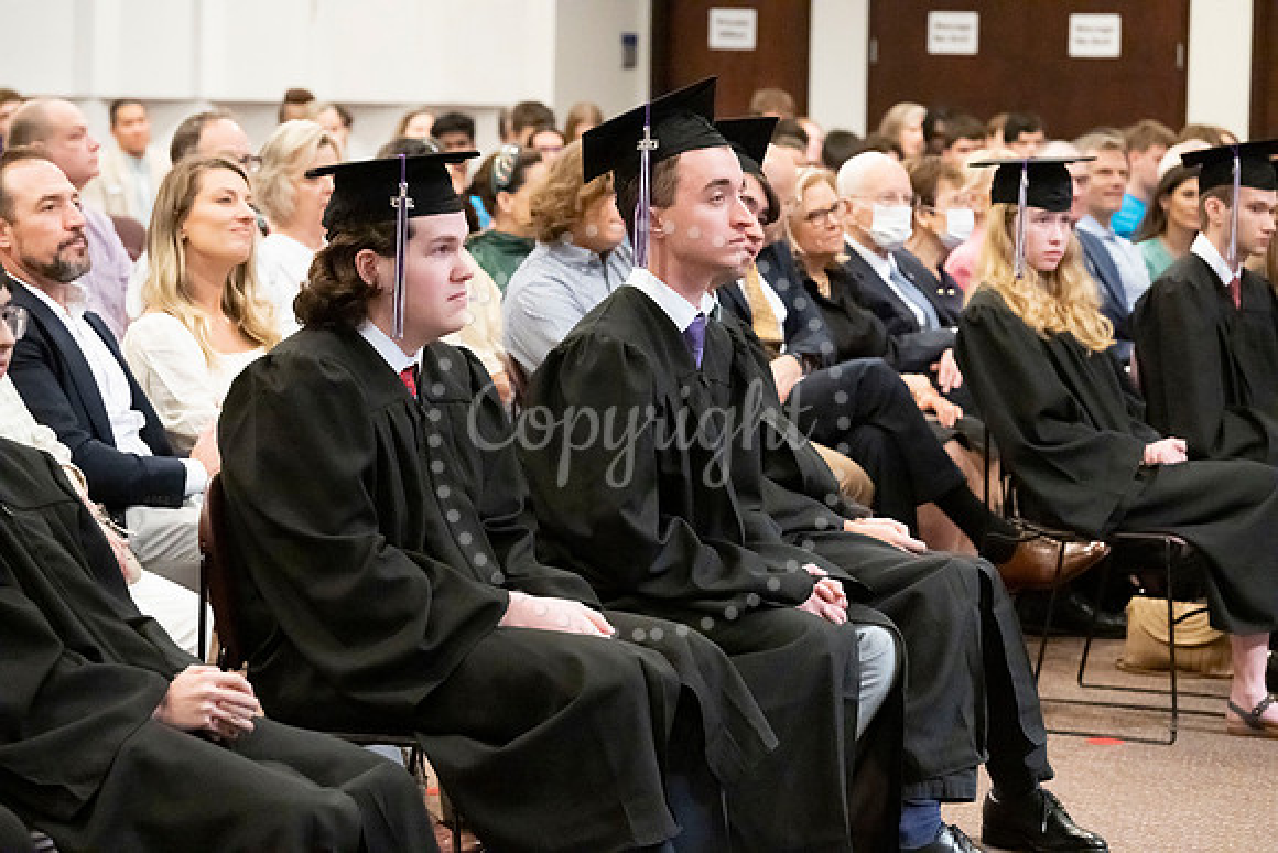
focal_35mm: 120
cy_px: 426
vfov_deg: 11.4
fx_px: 4261
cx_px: 639
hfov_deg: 17.1
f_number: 6.3
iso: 10000
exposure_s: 1/80
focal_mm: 120
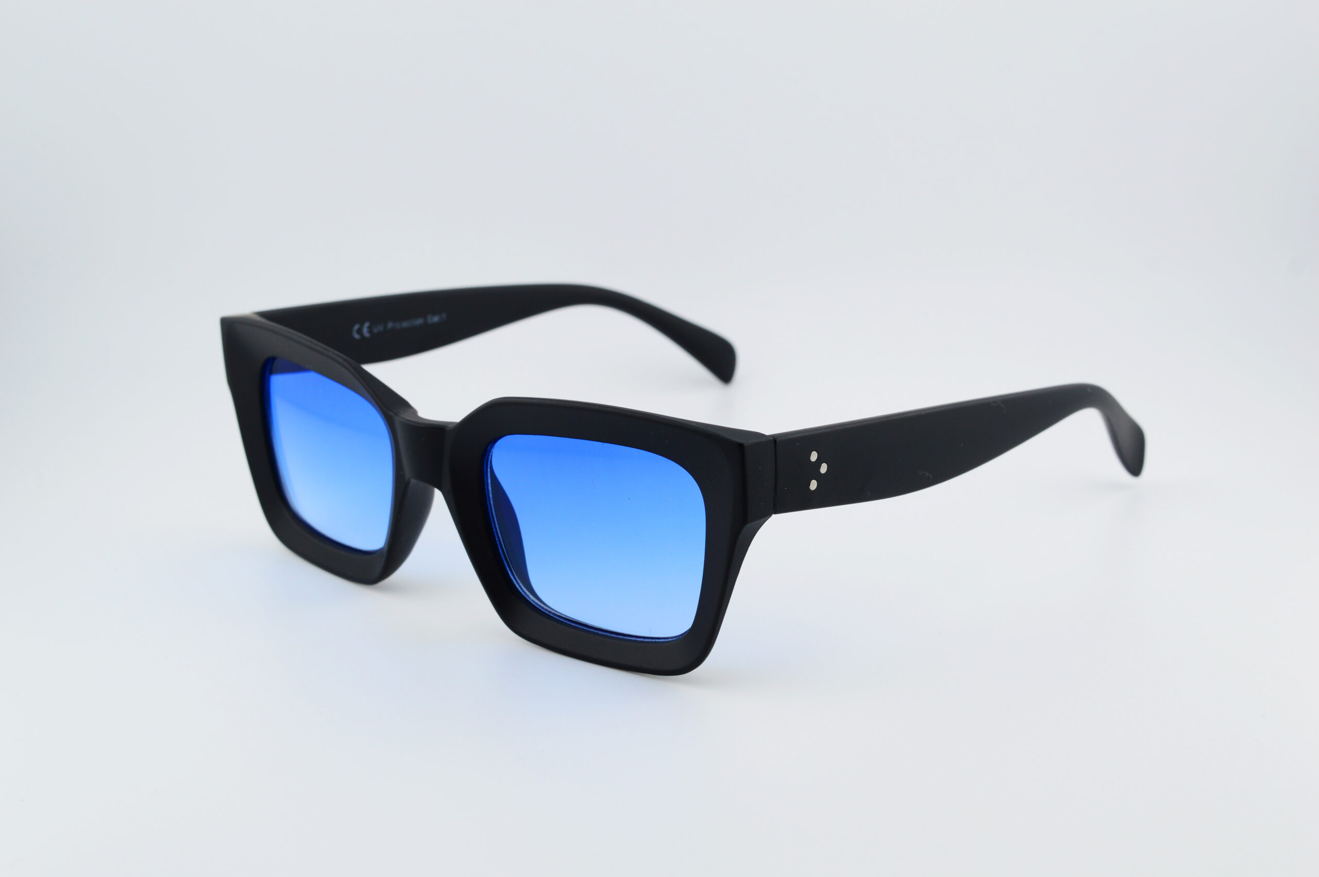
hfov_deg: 33.4
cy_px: 438
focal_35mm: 60
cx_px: 660
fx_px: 2196
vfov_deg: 22.6
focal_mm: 40
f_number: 11
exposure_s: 1/125
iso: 200
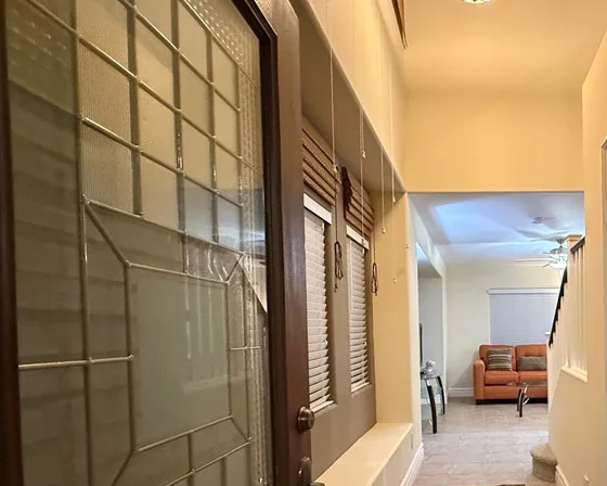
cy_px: 338
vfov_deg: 55.2
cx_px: 503
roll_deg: +2.0
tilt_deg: -0.3
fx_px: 449
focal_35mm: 25
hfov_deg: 61.3
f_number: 2.2
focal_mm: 2.22
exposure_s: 1/60
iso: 1000
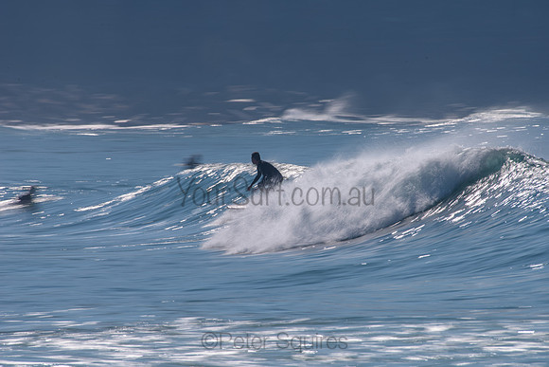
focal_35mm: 500
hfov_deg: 4.1
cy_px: 184
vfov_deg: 2.8
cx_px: 274
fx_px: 7626
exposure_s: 1/20
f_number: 18
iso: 31
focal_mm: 500
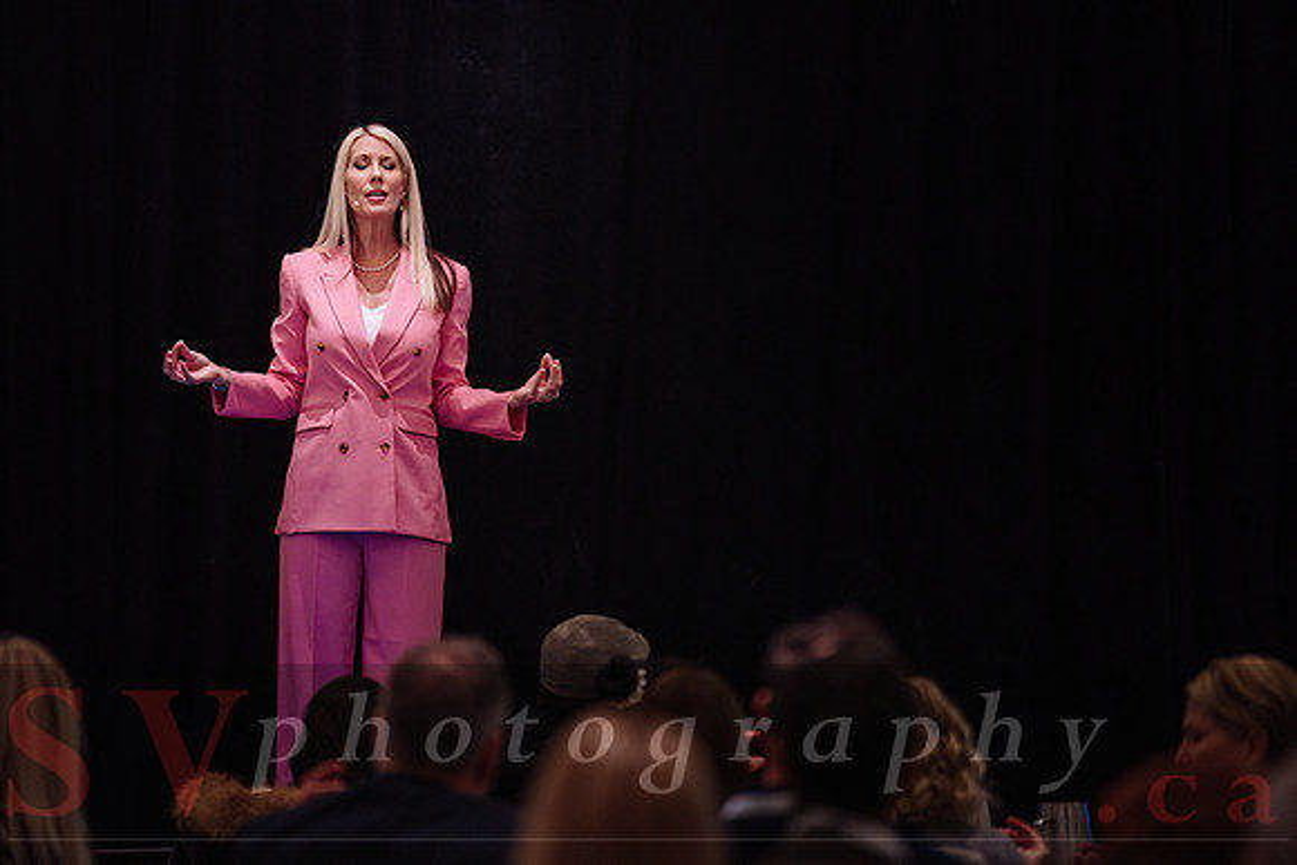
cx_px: 648
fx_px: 7230
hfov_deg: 10.3
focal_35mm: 201
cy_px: 432
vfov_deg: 6.9
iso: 2500
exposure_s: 1/200
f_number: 2.8
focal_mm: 200
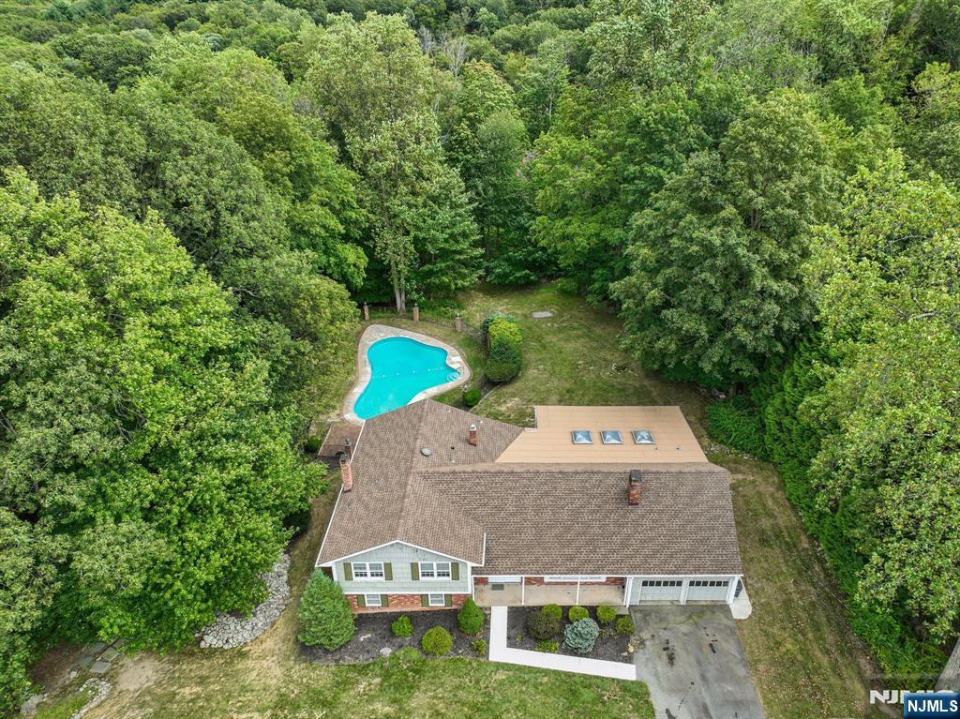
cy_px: 360
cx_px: 480
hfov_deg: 71.6
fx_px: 665
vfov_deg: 56.8
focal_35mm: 24
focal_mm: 12.3
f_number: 2.8
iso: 100
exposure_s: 1/400
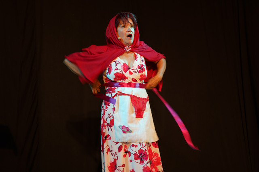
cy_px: 71
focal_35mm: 66
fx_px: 475
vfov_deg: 20.5
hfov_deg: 30.4
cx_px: 106
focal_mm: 56
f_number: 2.8
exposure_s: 1/40
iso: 200
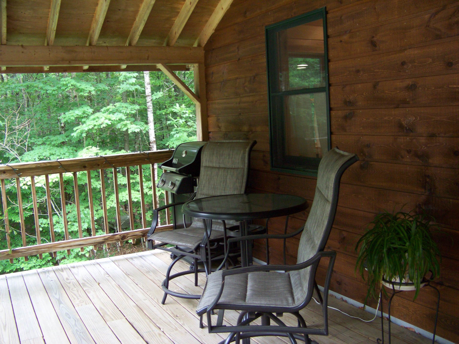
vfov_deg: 39.7
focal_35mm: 36
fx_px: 477
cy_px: 172
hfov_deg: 51.4
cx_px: 230
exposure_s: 1/30
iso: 162
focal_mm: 5.85
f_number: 2.8
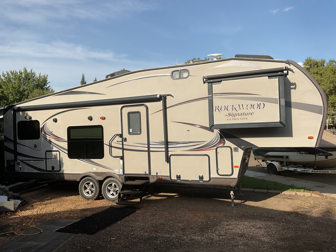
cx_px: 168
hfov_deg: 61.7
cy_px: 126
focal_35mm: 29
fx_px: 281
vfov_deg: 48.2
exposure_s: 1/2427
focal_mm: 3
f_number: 1.8
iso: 16
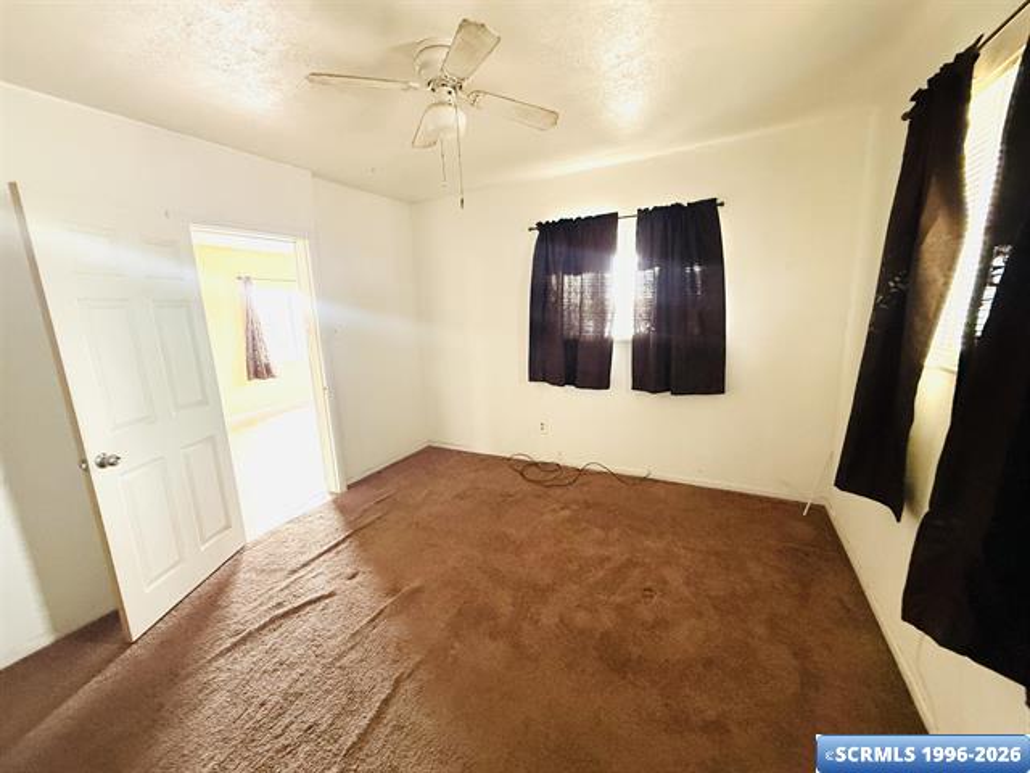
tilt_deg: -10.4
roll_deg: +3.0
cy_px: 386
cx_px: 515
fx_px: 417
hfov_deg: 102.1
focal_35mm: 14
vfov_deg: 85.7
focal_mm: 2.22
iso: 500
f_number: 2.2
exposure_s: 1/60
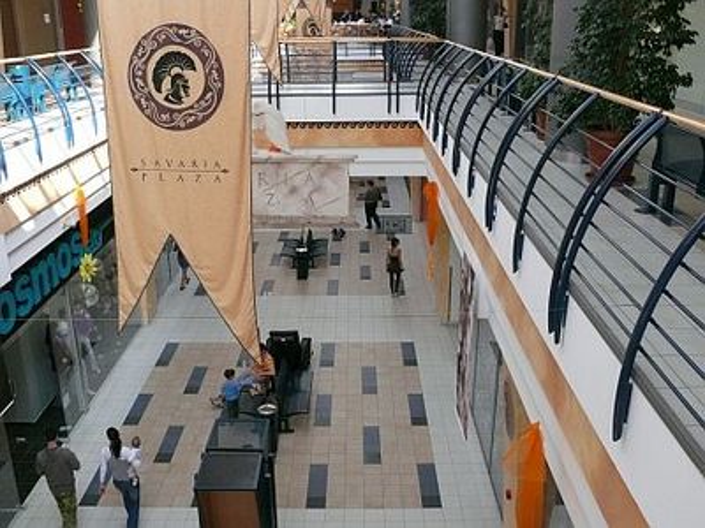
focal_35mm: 35
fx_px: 713
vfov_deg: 40.7
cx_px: 352
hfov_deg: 52.6
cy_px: 264
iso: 400
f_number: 5.6
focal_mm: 7.4
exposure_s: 1/200
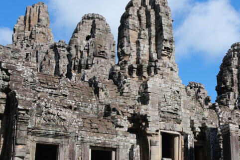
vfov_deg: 26.0
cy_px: 127
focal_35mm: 51
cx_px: 167
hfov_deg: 38.3
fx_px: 340
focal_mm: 16
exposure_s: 1/480
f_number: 7.1
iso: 320
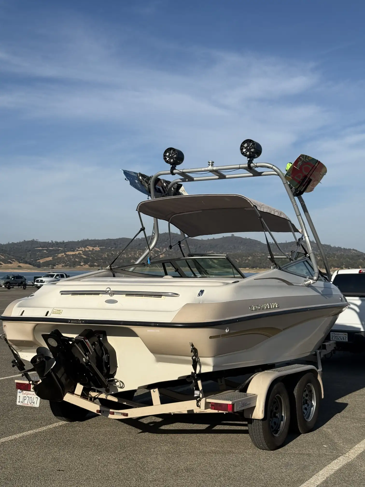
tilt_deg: +2.1
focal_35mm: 48
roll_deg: -0.3
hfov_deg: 30.3
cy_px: 244
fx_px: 675
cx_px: 182
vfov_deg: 39.7
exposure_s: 1/9901
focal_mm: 6.76
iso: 80
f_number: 1.78
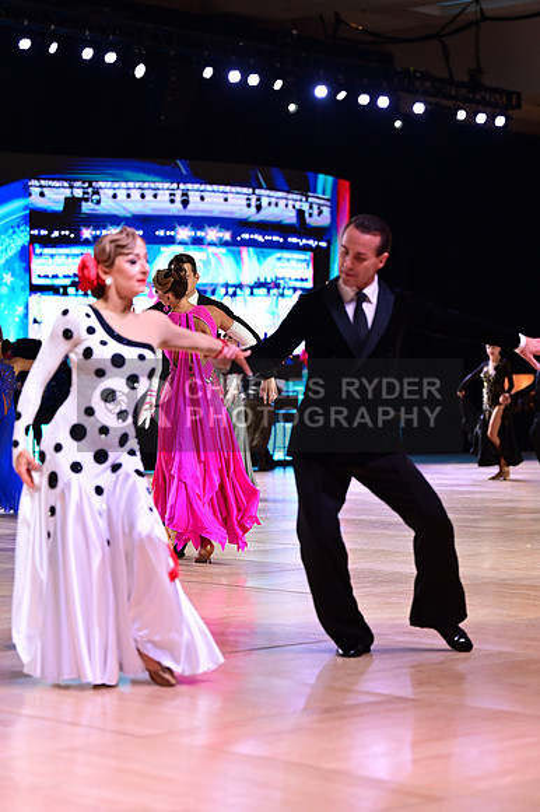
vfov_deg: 22.9
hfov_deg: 15.3
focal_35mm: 89
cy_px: 406
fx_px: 2005
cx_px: 270
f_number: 2.8
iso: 1600
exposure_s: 1/500
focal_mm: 89
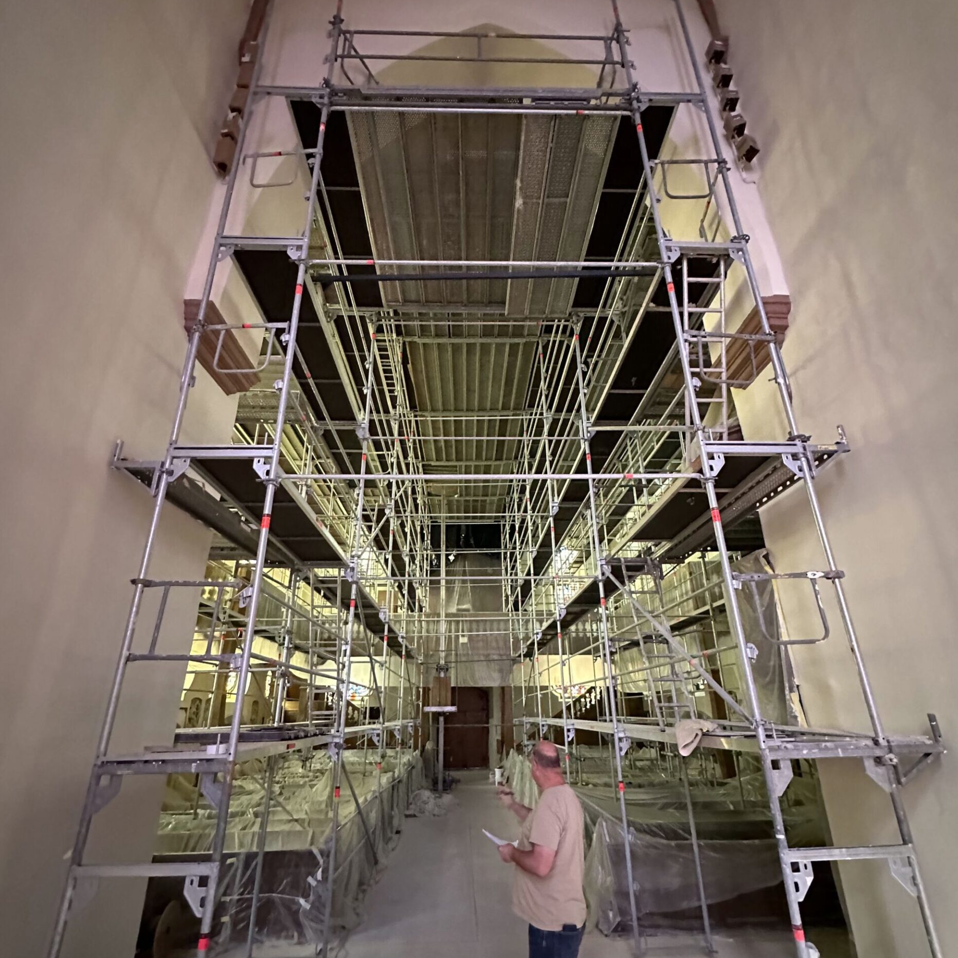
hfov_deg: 84.0
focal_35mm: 17
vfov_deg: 83.9
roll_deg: +0.6
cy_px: 504
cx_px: 485
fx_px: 532
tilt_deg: +20.8
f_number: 2.2
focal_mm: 2.22
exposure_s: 1/41
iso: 1250
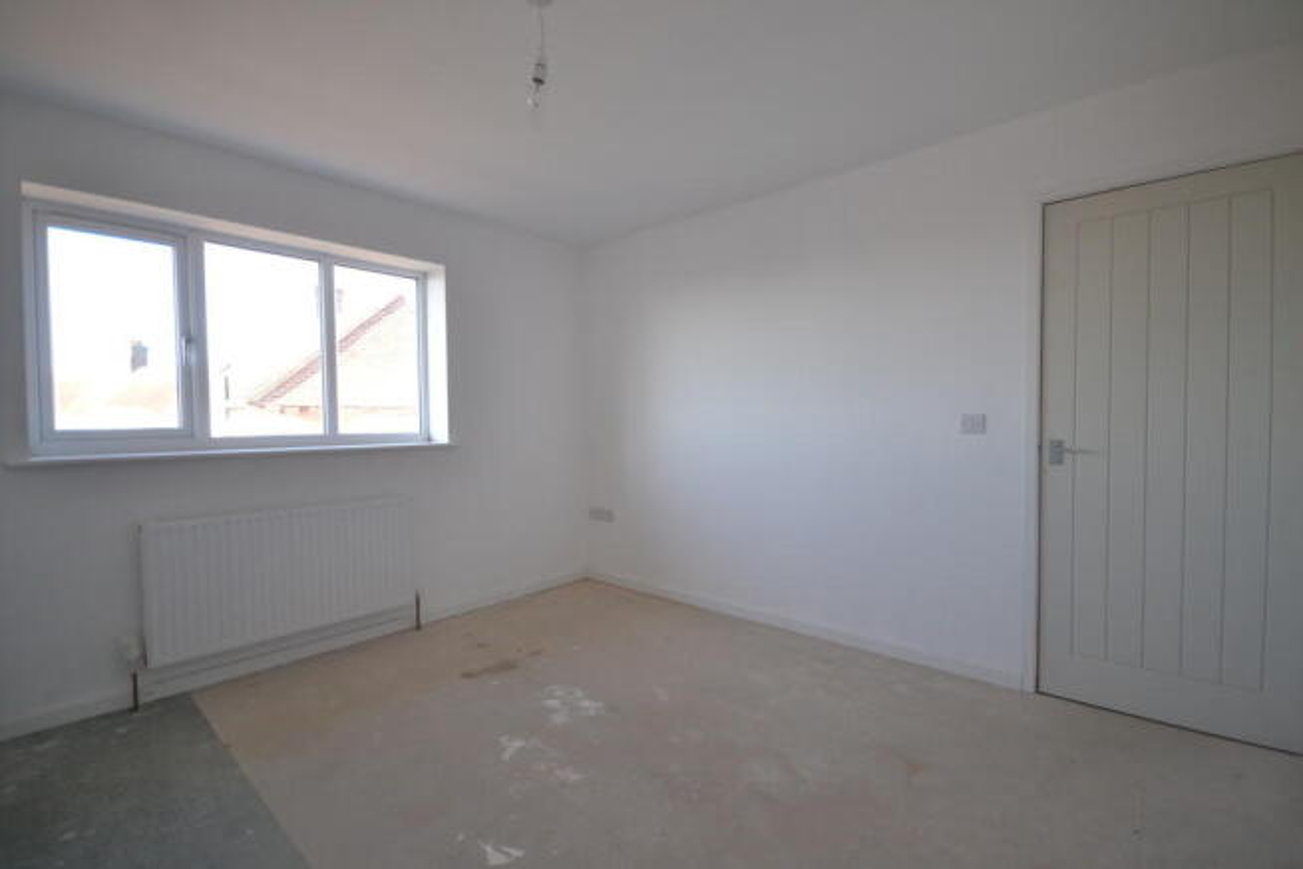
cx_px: 652
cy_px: 434
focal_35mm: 15
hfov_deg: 100.4
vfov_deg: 77.4
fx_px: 543
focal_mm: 10
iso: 400
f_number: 4.5
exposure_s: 1/80
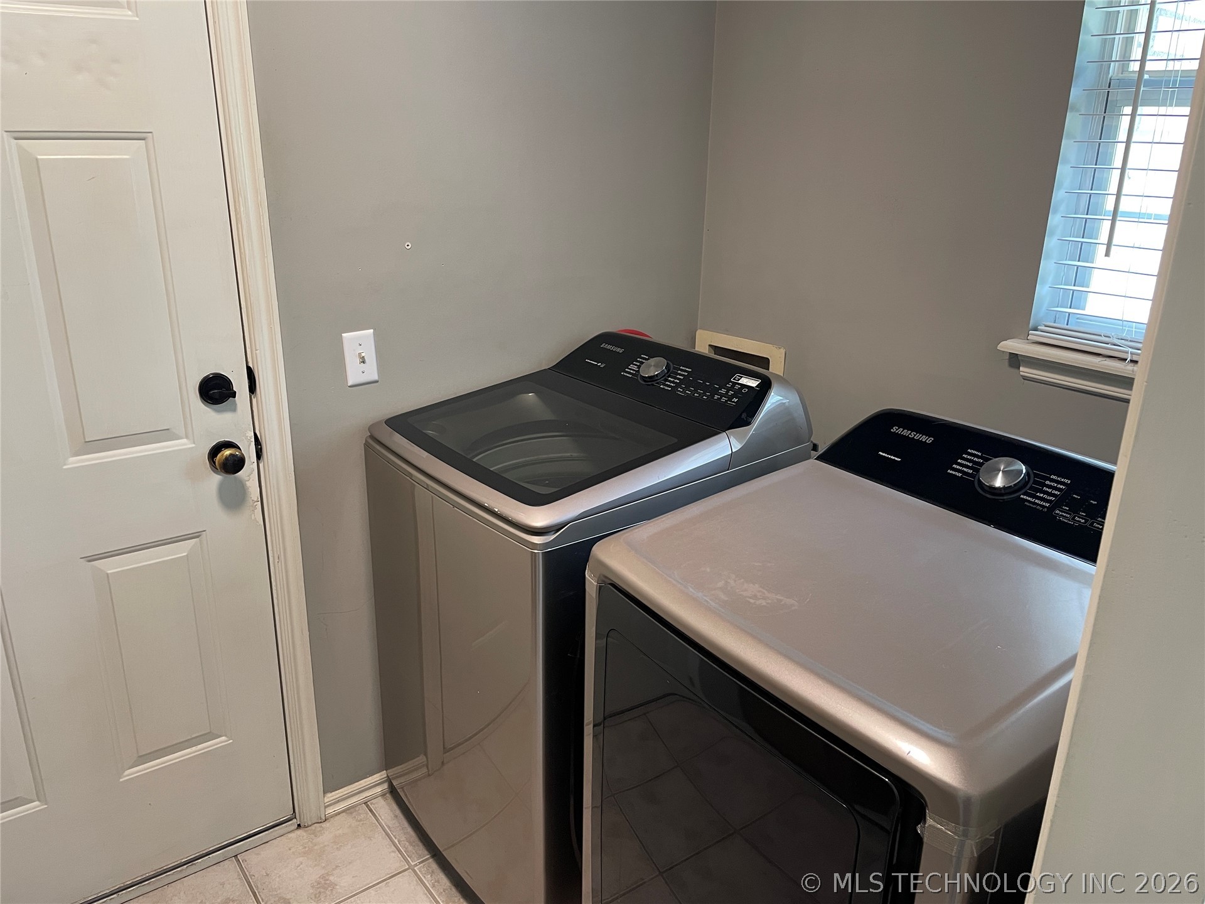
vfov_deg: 53.1
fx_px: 905
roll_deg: -1.3
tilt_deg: -18.5
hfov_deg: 67.3
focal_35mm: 26
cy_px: 452
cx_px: 602
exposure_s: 1/60
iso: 160
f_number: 1.6
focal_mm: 4.2
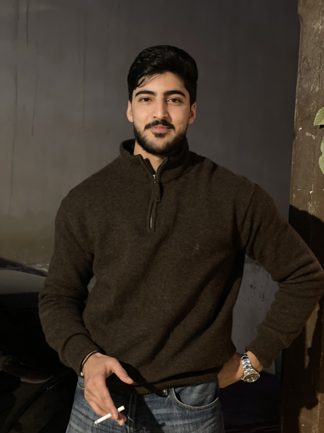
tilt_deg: -4.0
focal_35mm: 64
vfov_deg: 30.3
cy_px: 216
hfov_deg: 22.9
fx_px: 799
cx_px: 162
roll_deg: -2.3
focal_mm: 7.5
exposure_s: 1/14
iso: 500
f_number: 2.2
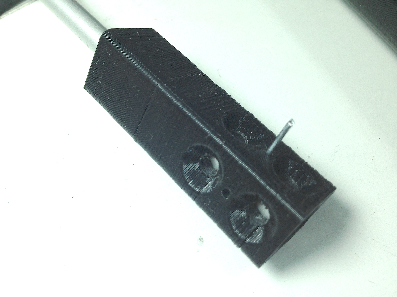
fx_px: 390
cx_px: 196
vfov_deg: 41.8
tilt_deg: -57.1
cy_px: 149
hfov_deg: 54.0
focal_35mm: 34
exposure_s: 1/638
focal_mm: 4.12
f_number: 2.4
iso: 50
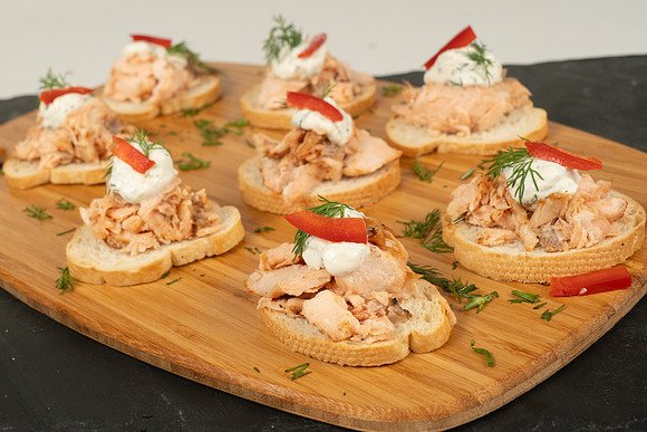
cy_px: 178
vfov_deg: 27.1
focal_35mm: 50
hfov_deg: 39.7
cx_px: 270
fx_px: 893
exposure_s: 1/200
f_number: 11
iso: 800
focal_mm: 42
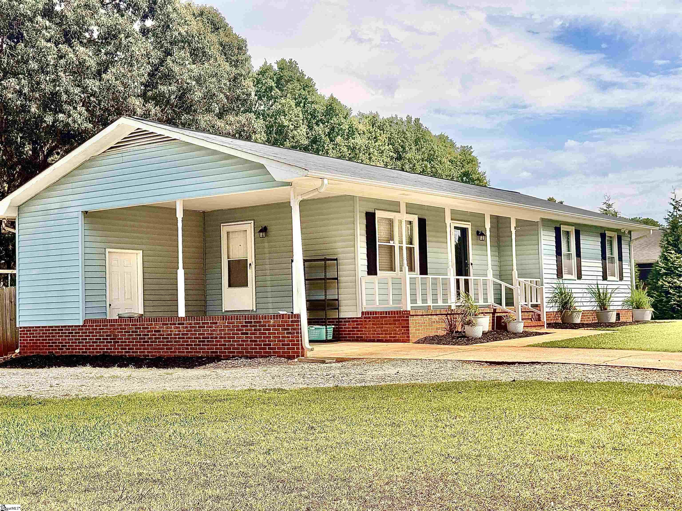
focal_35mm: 48
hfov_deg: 39.7
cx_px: 341
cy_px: 256
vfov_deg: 30.3
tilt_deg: +4.3
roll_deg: +1.7
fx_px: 946
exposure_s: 1/4878
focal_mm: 6.76
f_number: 1.78
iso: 64
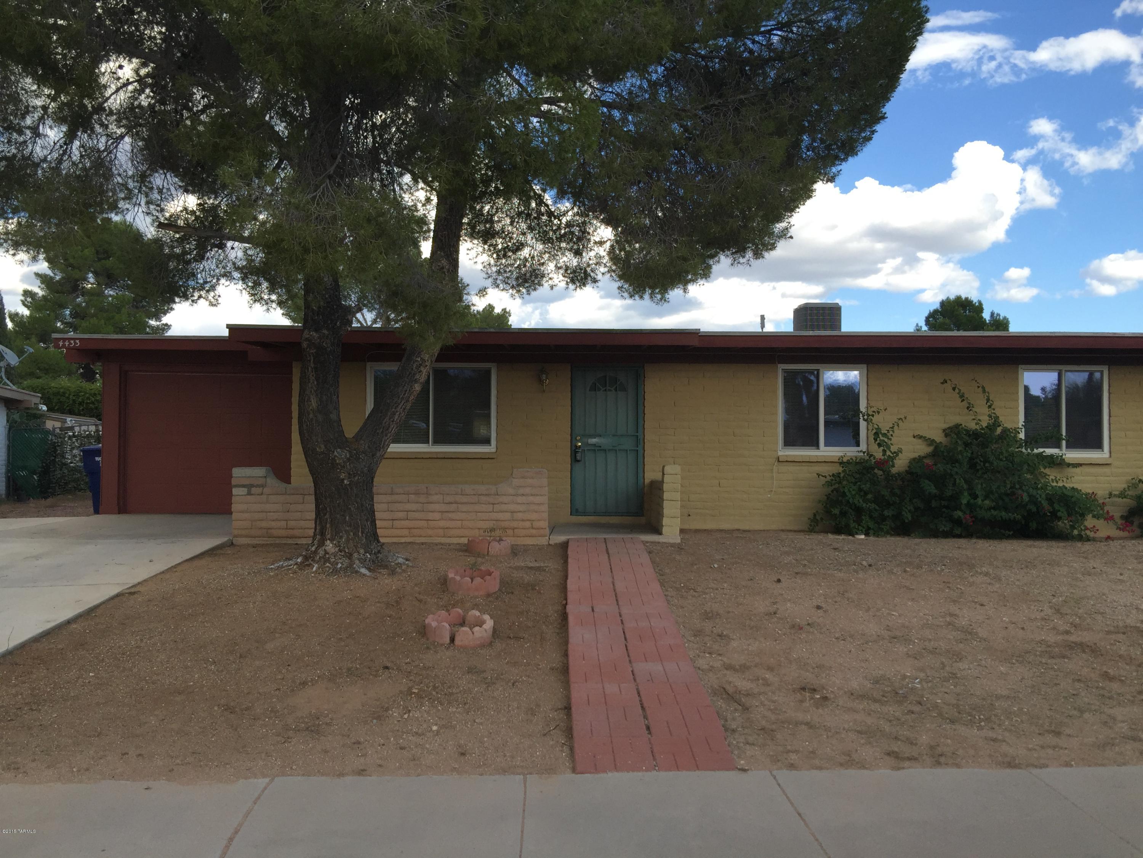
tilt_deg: -0.3
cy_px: 429
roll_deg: -0.9
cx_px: 572
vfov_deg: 48.2
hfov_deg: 61.7
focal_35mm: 29
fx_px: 958
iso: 32
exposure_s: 1/719
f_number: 2.2
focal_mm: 4.15
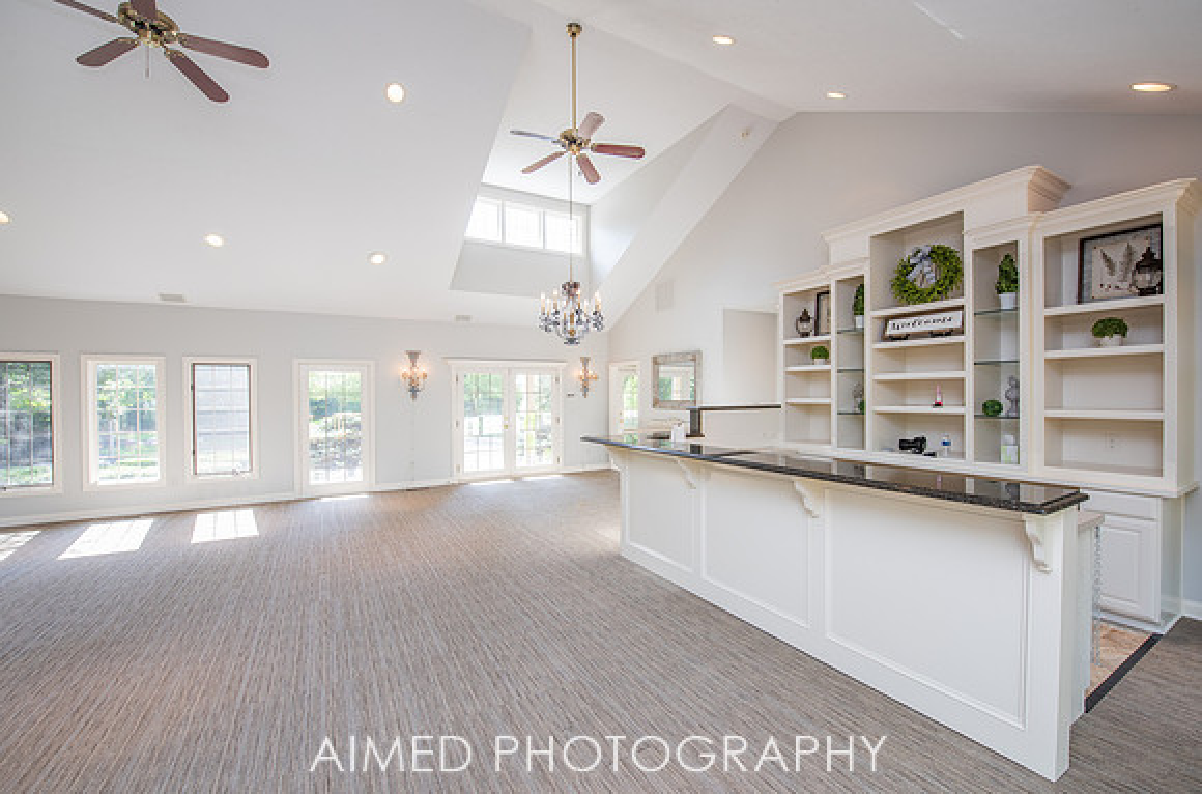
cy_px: 399
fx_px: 470
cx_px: 601
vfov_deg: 80.3
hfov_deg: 103.9
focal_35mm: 14
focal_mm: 14
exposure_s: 1/30
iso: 250
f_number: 7.1
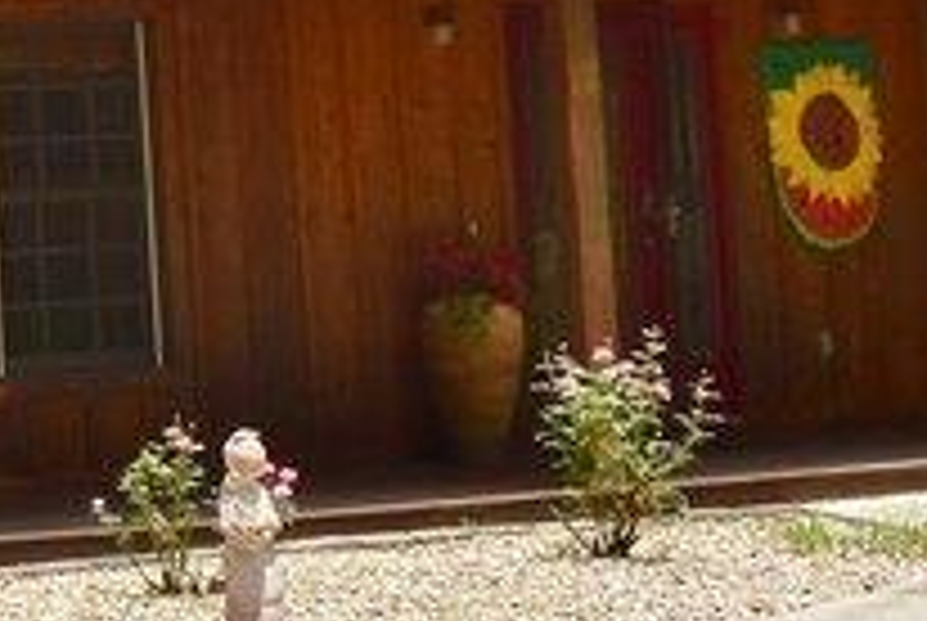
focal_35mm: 134
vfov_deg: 10.2
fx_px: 3455
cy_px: -25
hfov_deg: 13.2
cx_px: -909
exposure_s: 1/320
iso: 400
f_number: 10
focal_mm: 18
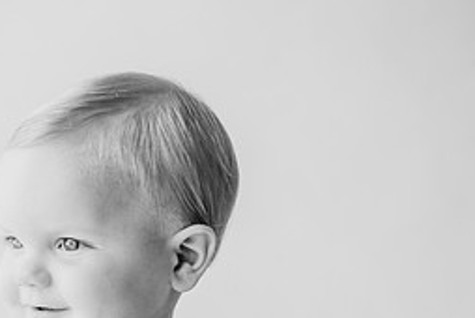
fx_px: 1506
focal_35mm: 114
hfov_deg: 17.7
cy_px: 253
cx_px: 67
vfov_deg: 12.0
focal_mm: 50
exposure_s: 1/640
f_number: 2
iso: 400
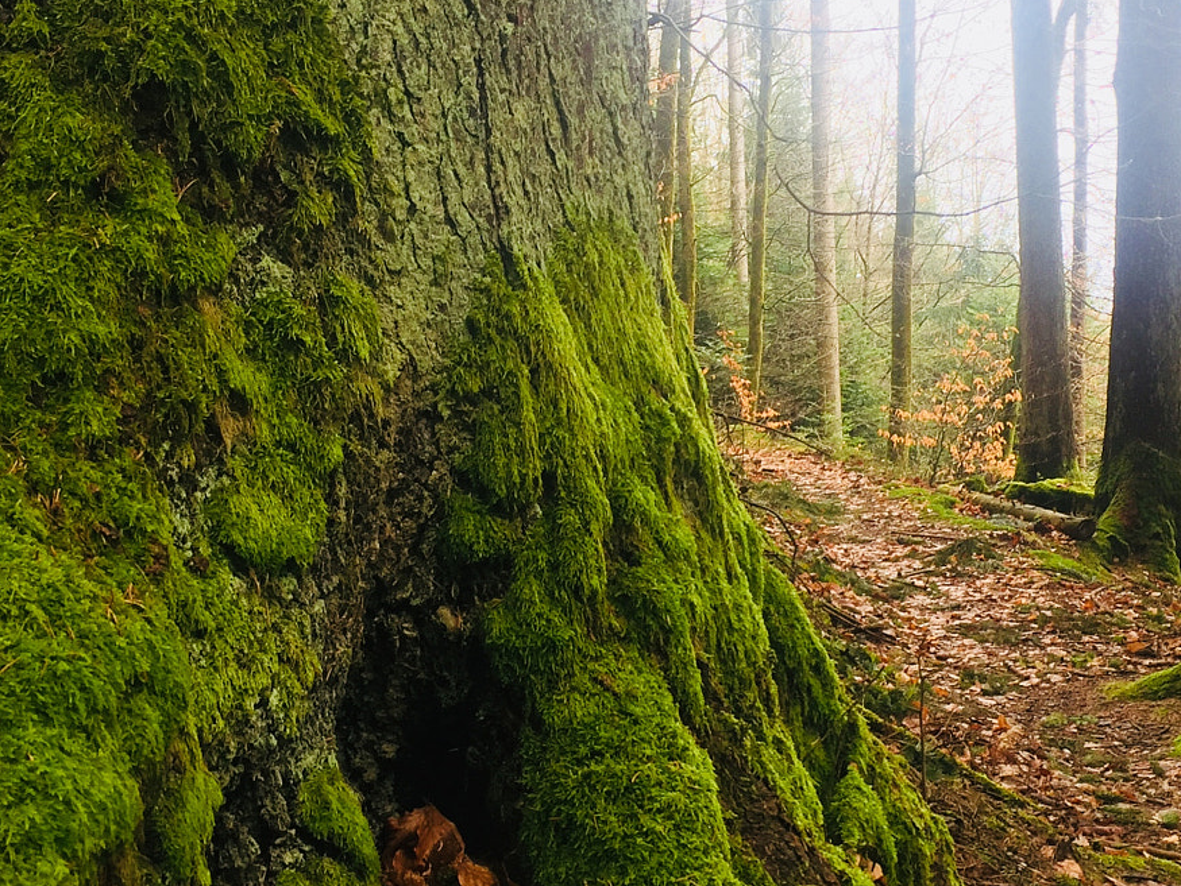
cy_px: 511
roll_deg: +1.4
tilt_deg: -4.0
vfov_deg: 27.5
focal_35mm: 53
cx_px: 706
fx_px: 1809
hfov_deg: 36.0
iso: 32
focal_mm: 4.15
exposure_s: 1/50
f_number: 2.2
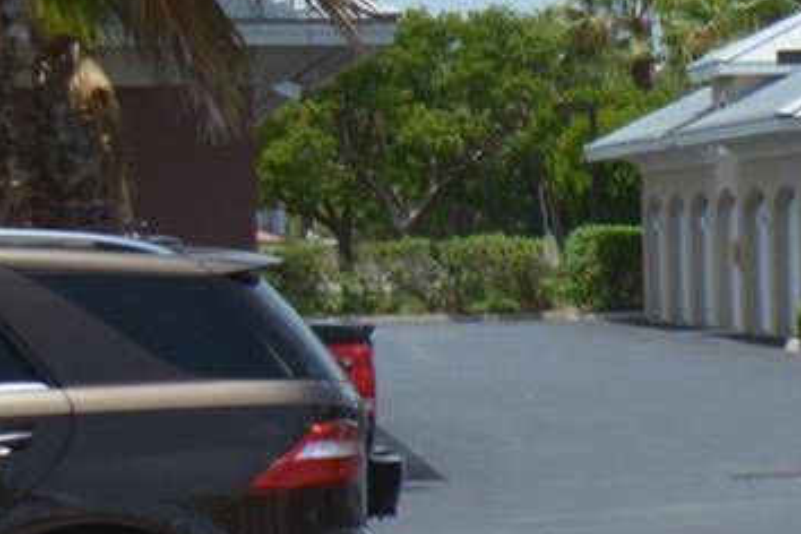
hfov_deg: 8.5
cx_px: 2294
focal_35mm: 208
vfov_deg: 6.6
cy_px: 150
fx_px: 4628
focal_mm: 24
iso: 200
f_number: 4.5
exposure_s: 1/1600
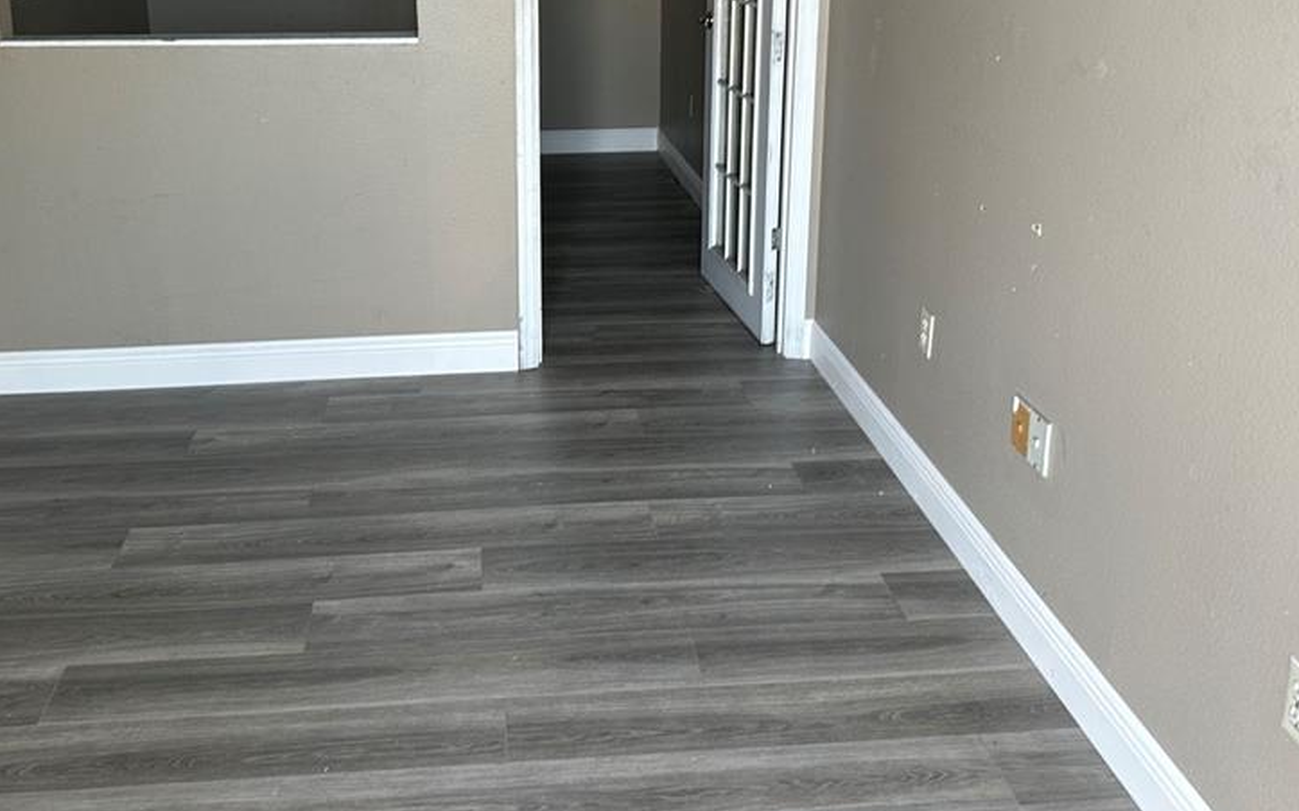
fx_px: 1274
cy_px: 196
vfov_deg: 34.5
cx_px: 571
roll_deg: -0.6
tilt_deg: -14.7
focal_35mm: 36
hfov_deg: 53.9
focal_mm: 6.86
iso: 200
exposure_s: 1/121
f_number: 1.78
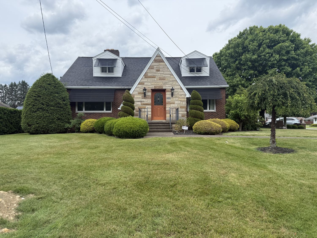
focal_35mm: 24
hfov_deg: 71.6
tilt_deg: +2.1
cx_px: 158
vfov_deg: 56.8
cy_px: 119
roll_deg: +0.2
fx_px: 220
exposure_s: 1/4405
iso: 100
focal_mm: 6.76
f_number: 1.78
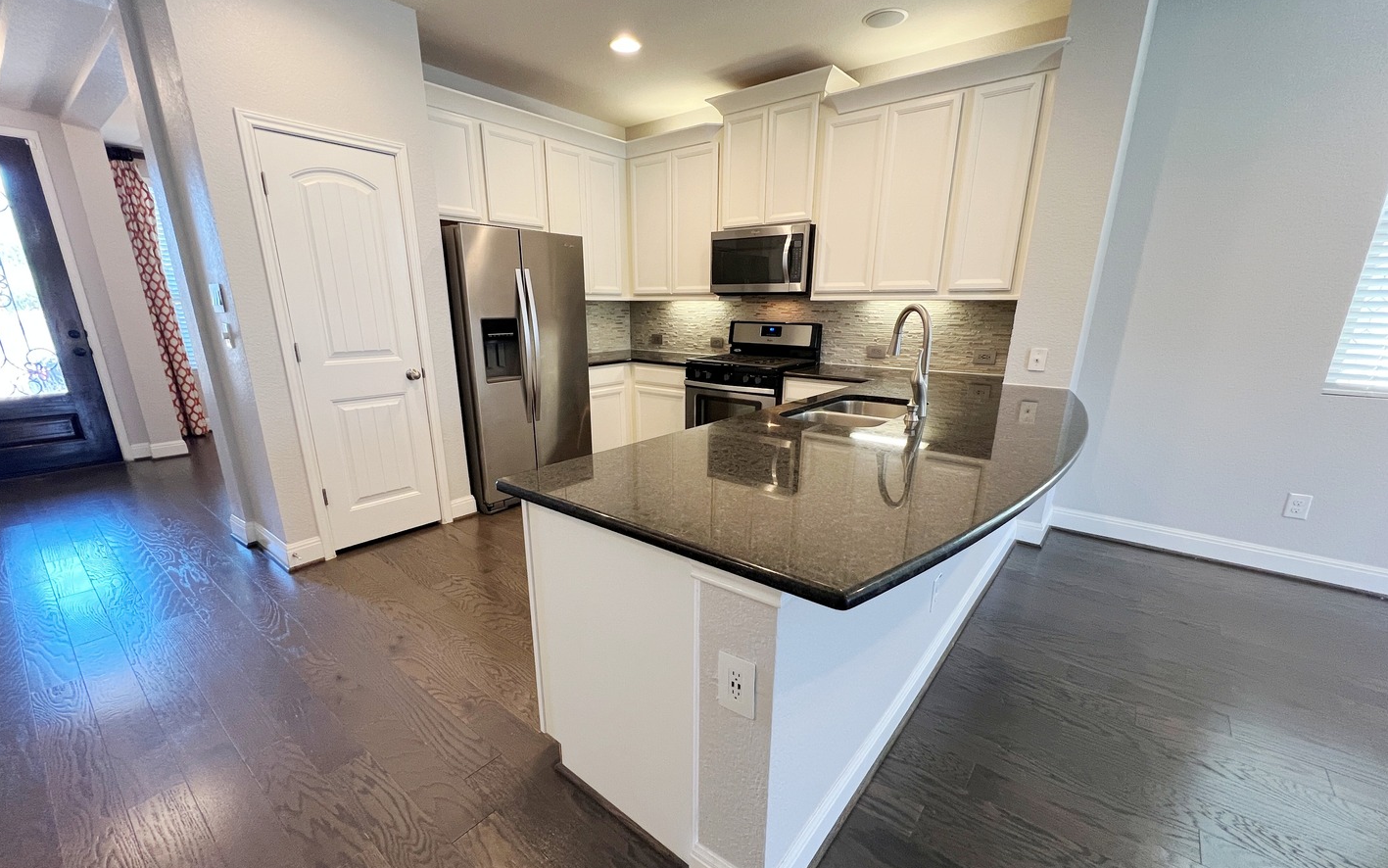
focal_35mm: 14
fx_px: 530
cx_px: 687
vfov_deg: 78.4
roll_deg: -0.7
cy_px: 479
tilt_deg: -18.4
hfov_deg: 105.3
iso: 200
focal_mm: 1.57
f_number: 1.8
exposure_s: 1/60
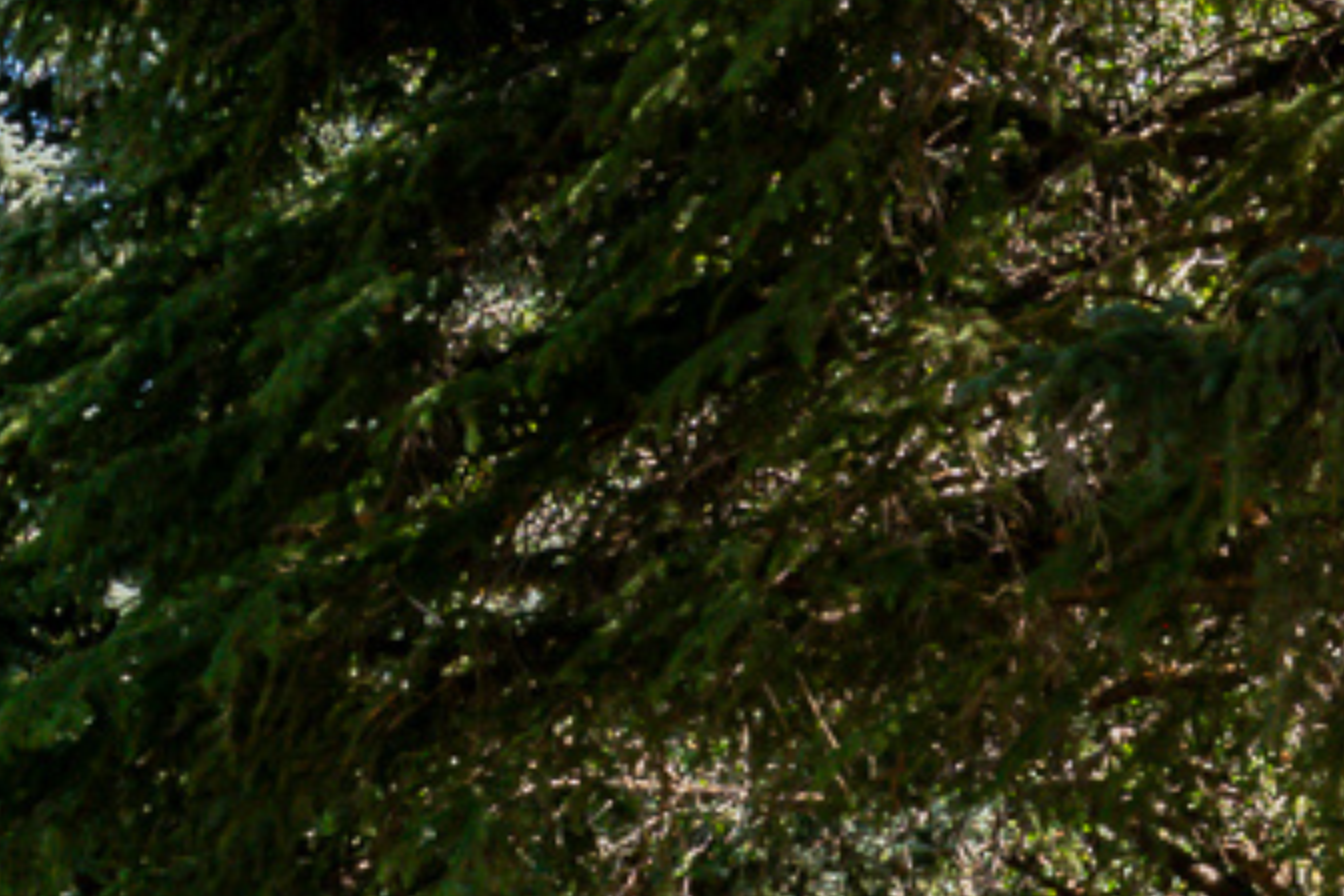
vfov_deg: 7.3
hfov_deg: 11.2
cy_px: 1610
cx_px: 688
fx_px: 6831
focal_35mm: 183
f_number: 11
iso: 250
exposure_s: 1/125
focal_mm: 30
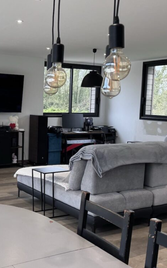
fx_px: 255
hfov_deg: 34.6
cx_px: 22
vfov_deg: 55.3
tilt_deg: -4.4
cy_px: 137
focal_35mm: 35
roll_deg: -2.1
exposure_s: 1/100
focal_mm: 6.76
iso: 64
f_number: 1.78
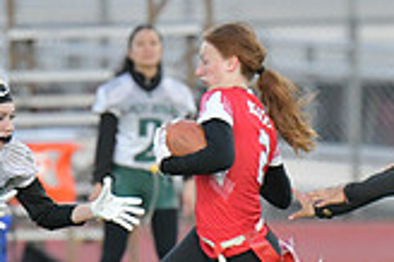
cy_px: 148
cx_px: 219
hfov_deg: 1.9
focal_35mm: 1063
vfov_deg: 1.3
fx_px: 11622
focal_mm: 300
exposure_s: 1/3200
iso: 4000
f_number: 2.8
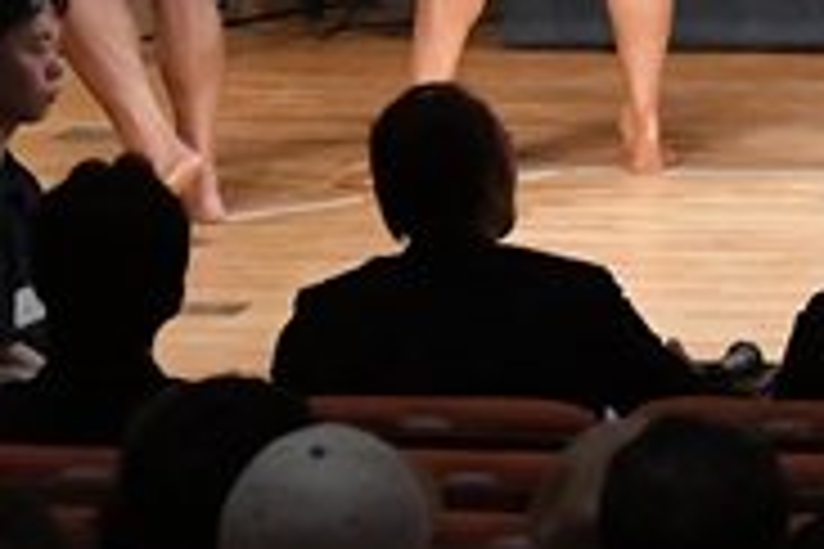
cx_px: 376
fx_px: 13412
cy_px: -459
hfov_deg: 3.5
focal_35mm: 586
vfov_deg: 2.3
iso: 11400
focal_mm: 92
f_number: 5.6
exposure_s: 1/400
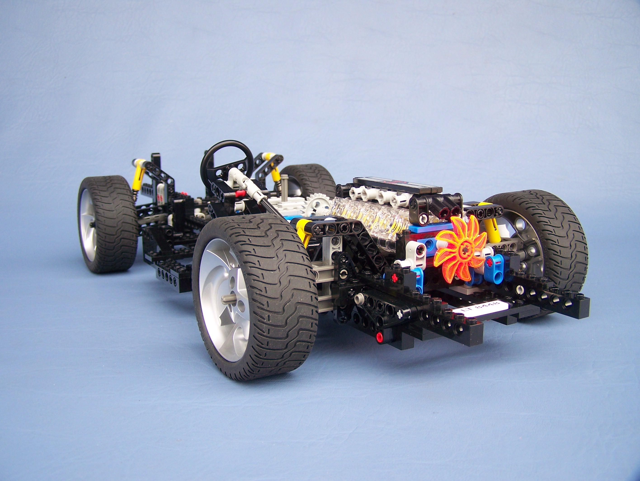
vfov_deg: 37.8
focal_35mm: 38
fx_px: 703
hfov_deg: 48.9
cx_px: 320
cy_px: 240
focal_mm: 6.3
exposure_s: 1/50
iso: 80
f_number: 2.8
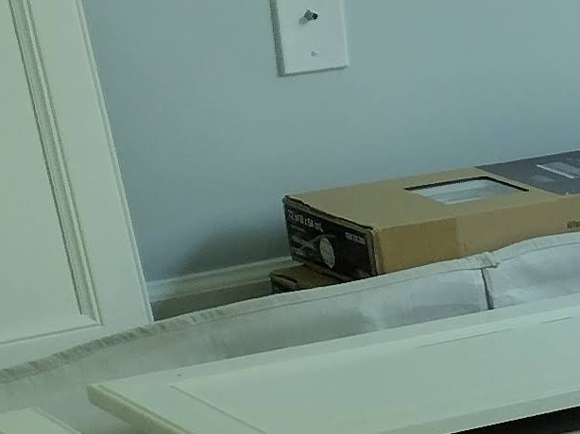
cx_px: 1144
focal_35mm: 176
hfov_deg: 10.4
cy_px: 524
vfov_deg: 8.3
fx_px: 2948
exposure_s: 1/120
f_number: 1.7
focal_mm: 4.71
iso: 115
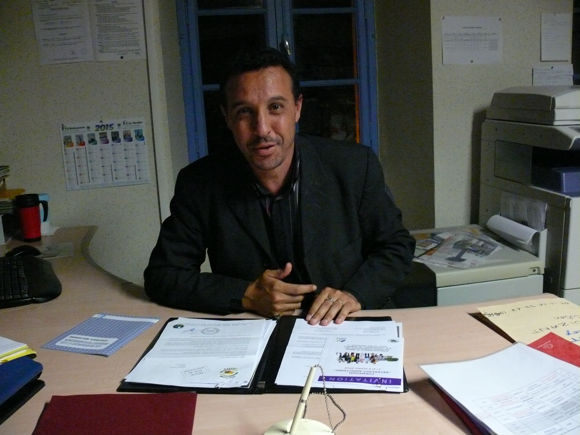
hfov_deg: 52.6
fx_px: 586
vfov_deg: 40.7
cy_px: 218
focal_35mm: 35
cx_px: 290
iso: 800
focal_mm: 7.4
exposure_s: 1/30
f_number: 2.8
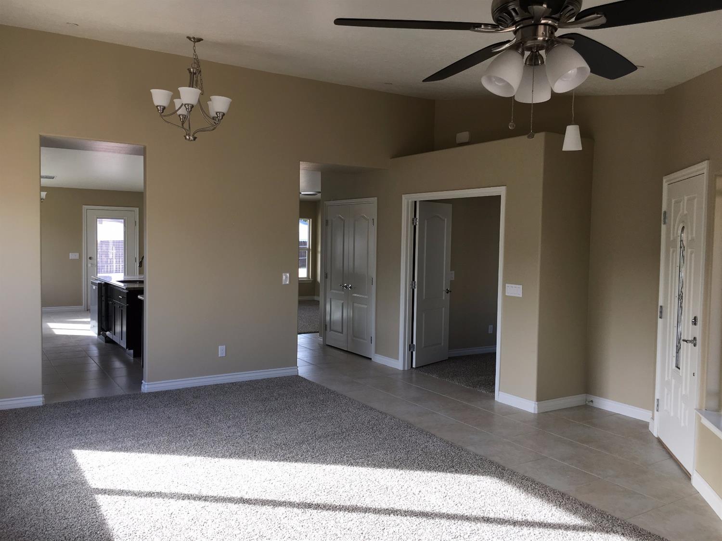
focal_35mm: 29
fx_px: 605
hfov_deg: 61.7
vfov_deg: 48.2
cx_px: 361
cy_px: 270
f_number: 2.2
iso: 32
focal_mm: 4.15
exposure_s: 1/100
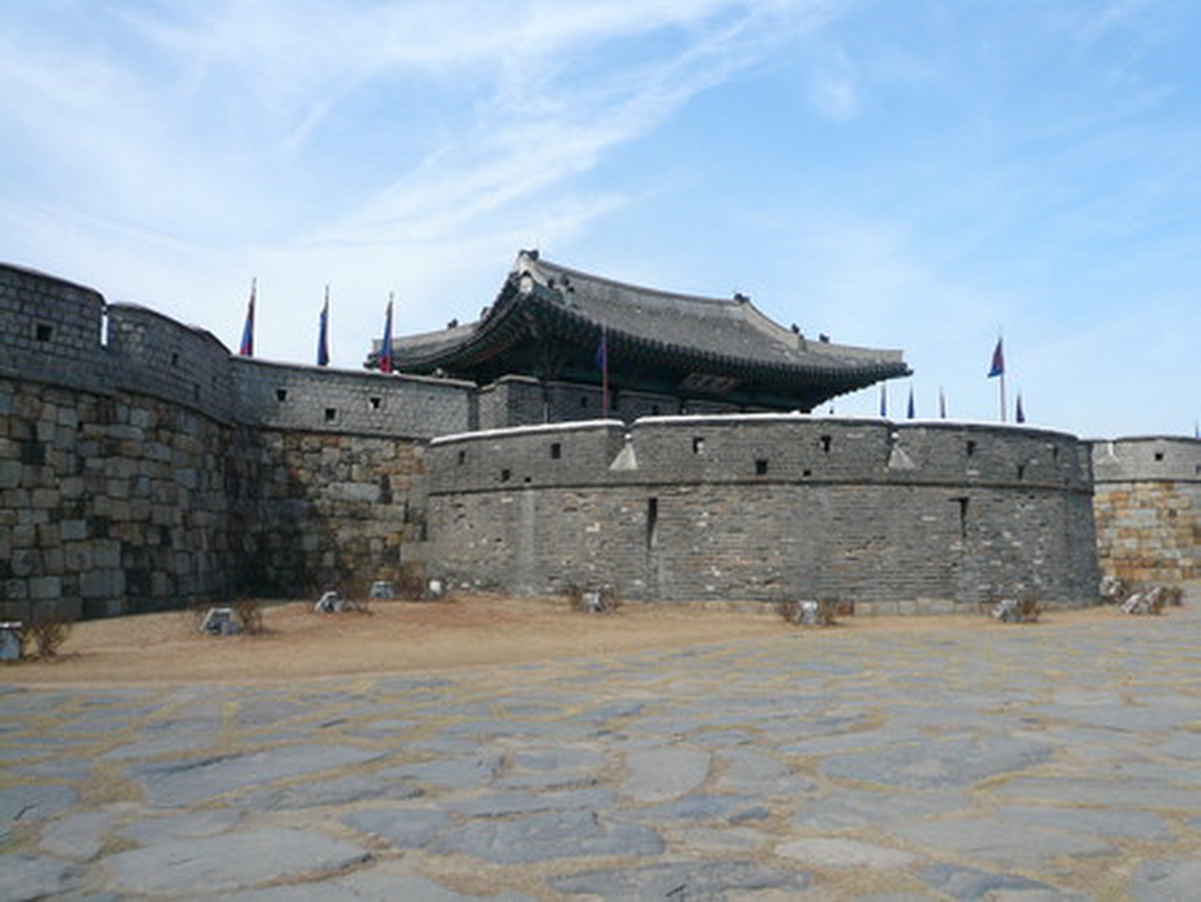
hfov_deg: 63.4
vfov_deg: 49.8
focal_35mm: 28
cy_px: 451
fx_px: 972
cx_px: 600
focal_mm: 4.6
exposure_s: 1/160
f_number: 8
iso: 100
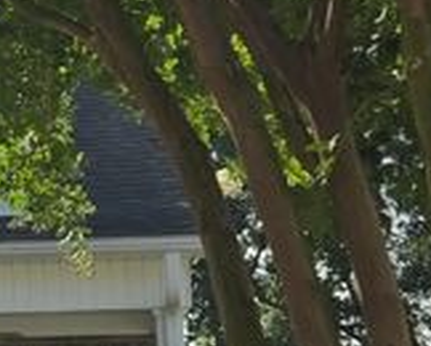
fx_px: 1814
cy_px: 237
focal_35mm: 142
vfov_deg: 10.9
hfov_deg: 12.0
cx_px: -455
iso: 25
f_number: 1.8
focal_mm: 5.4
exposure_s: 1/2650
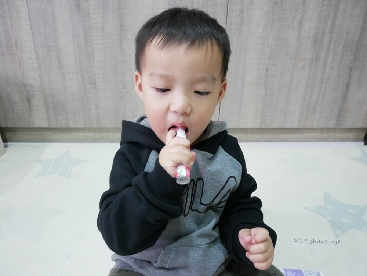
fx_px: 254
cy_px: 138
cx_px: 184
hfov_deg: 71.6
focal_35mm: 24
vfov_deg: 56.8
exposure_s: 1/25
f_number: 3.5
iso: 3200
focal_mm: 12
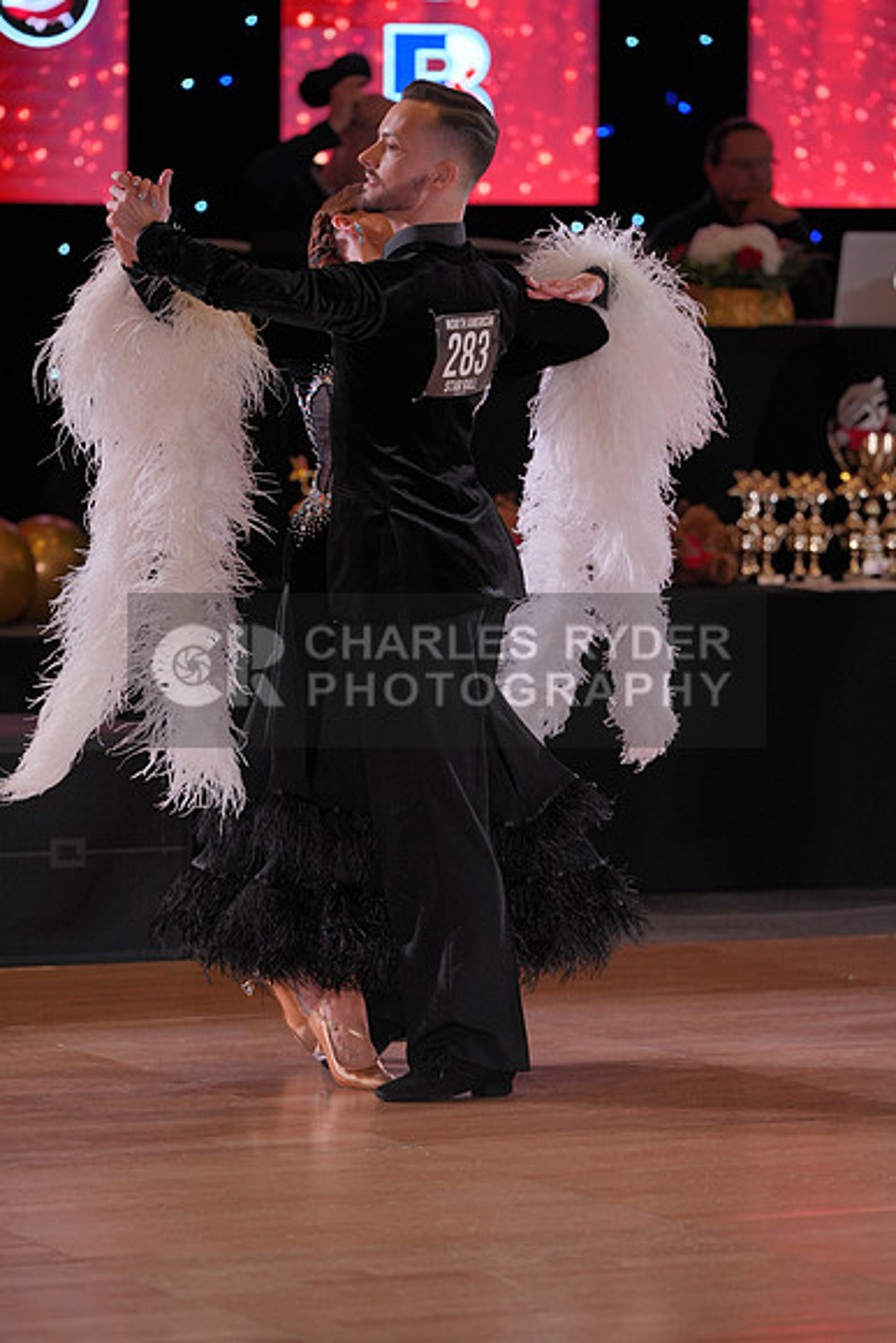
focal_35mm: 185
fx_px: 6902
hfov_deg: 7.4
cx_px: 448
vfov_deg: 11.1
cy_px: 672
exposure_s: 1/500
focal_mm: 185
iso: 1600
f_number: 4
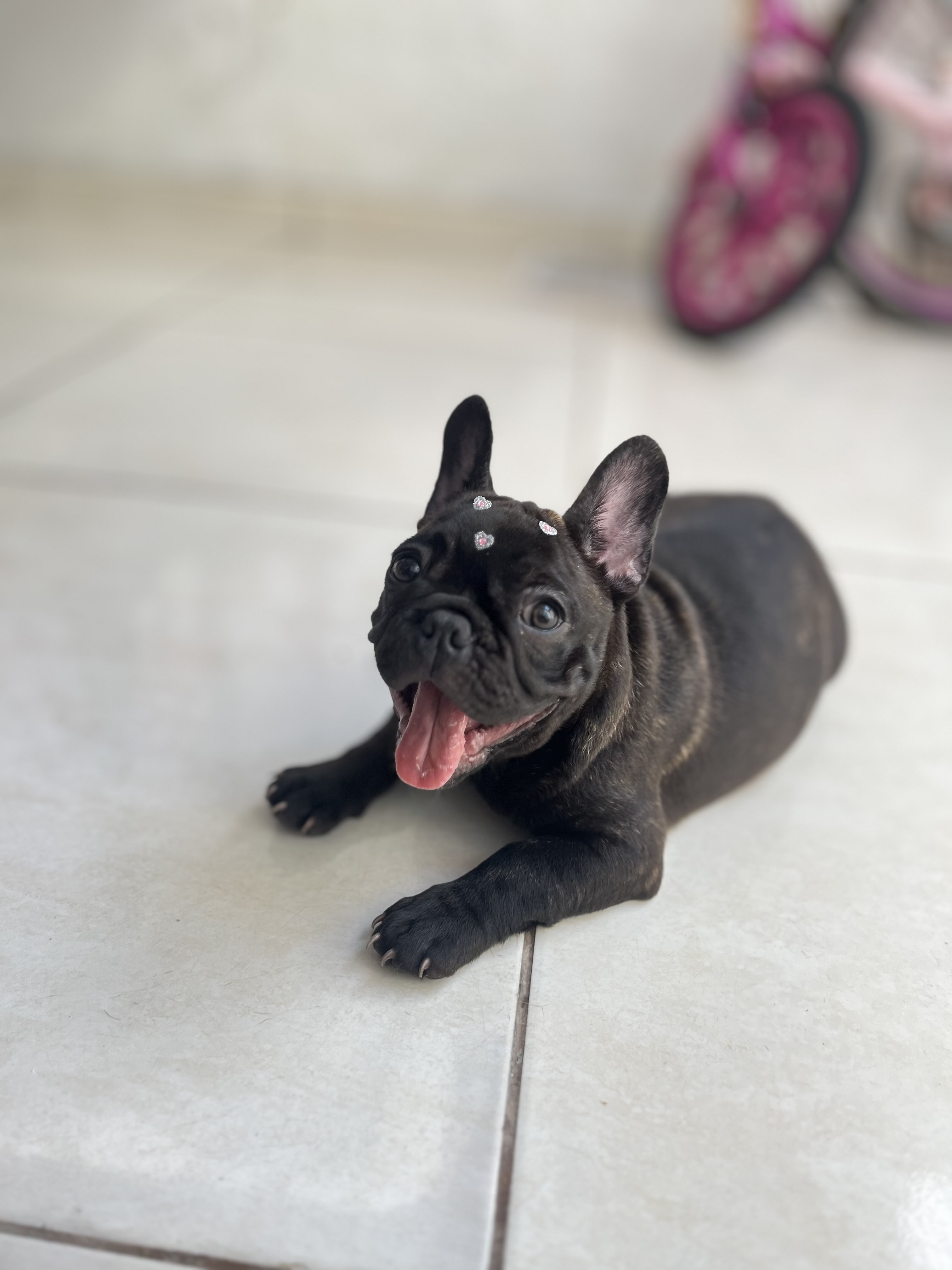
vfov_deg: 67.3
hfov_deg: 53.1
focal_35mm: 26
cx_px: 476
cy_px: 635
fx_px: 953
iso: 40
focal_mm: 5.1
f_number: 1.6
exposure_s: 1/121
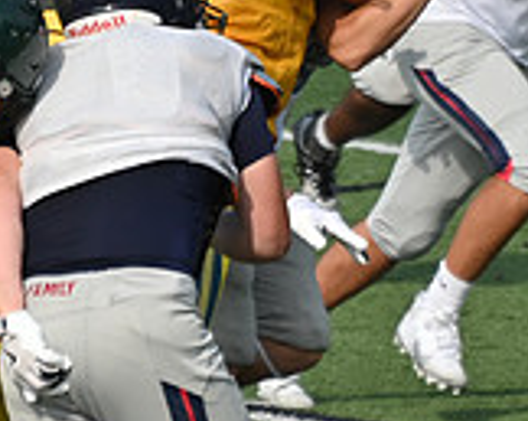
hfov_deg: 1.3
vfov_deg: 1.0
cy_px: -2
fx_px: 23663
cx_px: 199
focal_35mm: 1517
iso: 100
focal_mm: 300
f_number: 5.6
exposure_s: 1/800
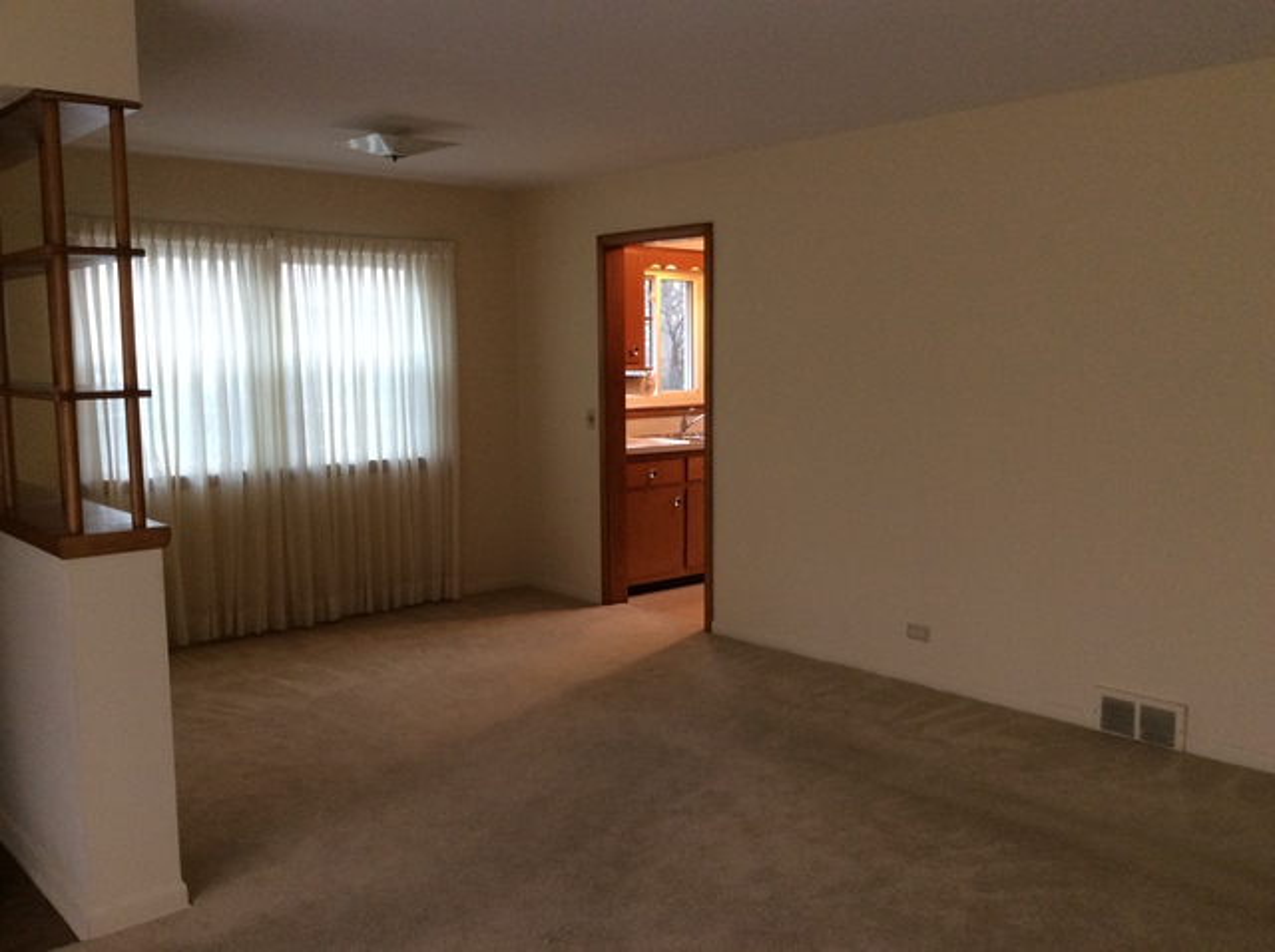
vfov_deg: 44.1
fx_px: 1177
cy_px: 476
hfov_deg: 56.9
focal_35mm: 32
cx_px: 638
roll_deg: +0.7
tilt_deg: -7.1
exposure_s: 1/24
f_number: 2.4
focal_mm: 3.3
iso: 100
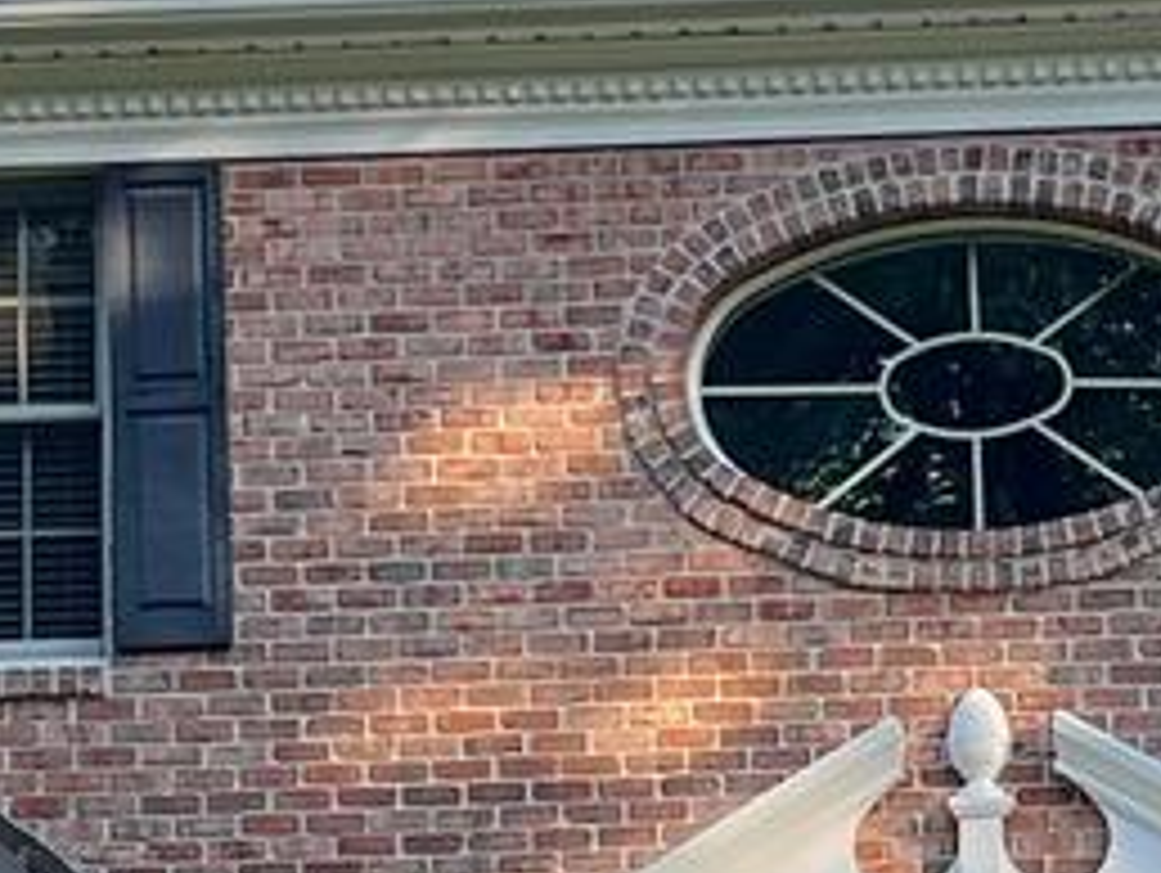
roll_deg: +1.8
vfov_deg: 7.2
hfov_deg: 9.5
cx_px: 1242
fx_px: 6916
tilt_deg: +8.7
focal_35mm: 206
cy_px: 1120
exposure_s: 1/226
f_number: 1.5
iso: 40
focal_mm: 5.7
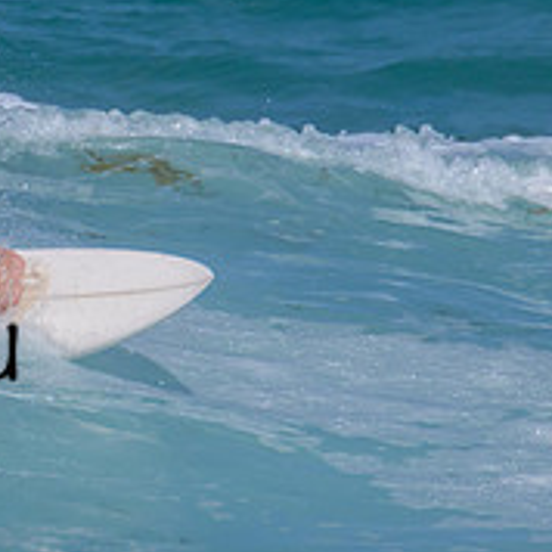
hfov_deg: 0.6
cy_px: 230
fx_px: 53943
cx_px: 5
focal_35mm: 2990
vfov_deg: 0.6
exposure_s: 1/2000
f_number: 11
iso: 560
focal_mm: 800
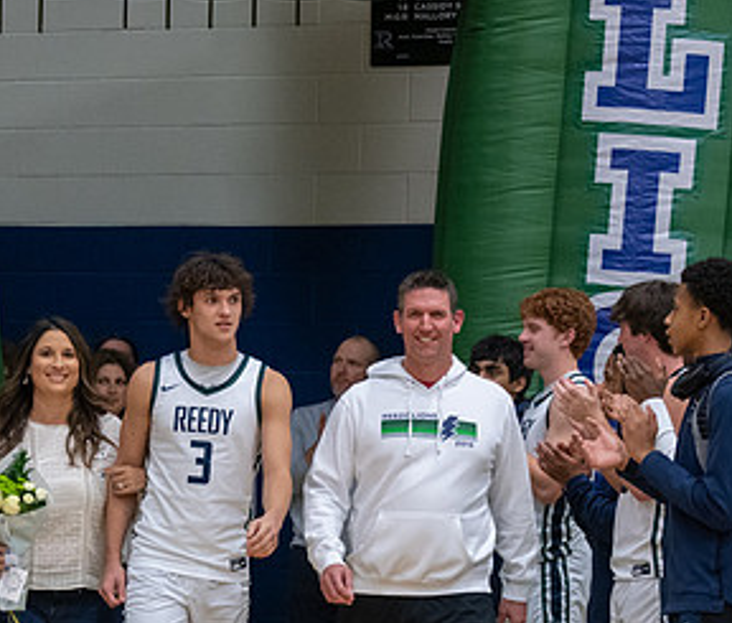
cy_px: 628
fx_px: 4131
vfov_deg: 8.6
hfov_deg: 10.1
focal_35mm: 186
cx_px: 167
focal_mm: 70
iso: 4000
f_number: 2.8
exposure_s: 1/320
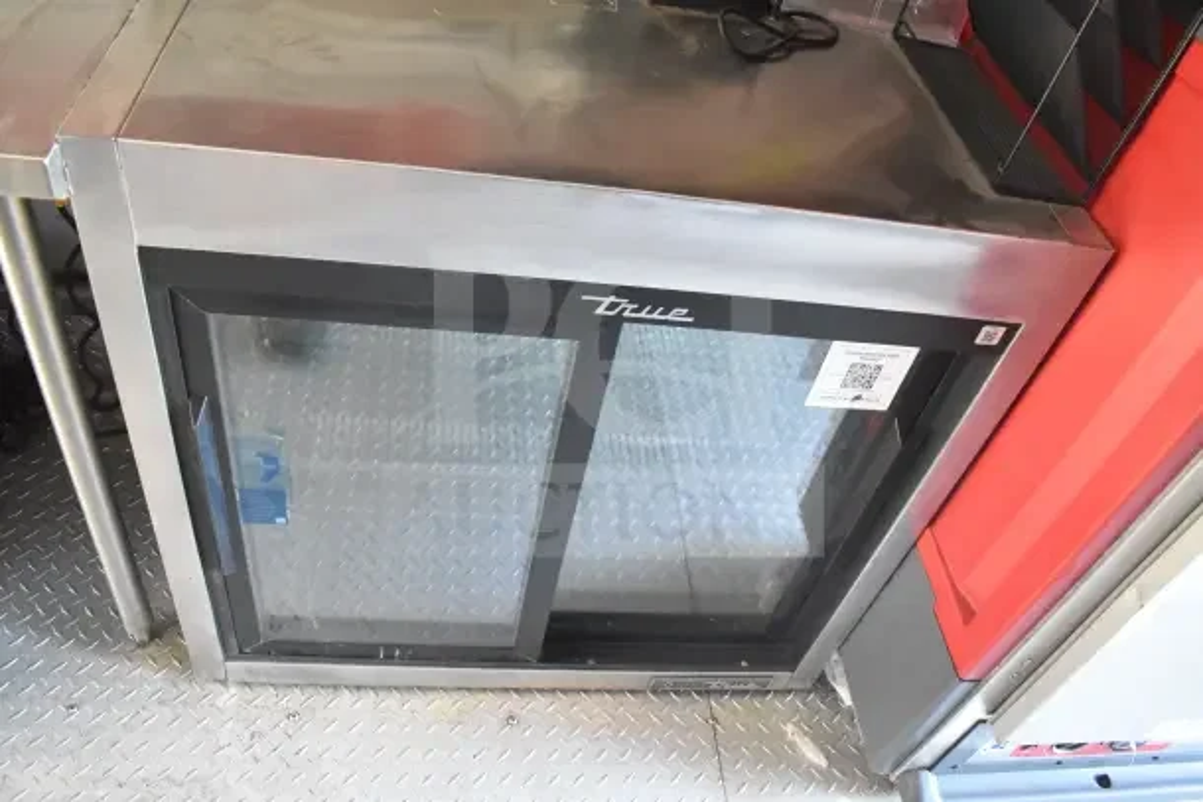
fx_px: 902
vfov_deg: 48.0
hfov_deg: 67.4
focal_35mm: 27
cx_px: 602
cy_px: 401
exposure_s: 1/60
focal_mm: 18
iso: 6400
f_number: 4
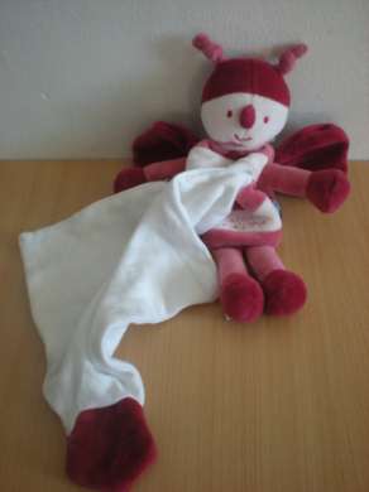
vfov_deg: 49.0
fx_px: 541
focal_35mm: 38
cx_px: 184
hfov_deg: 37.7
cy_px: 246
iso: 200
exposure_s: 1/49.7
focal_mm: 6.3
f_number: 3.1
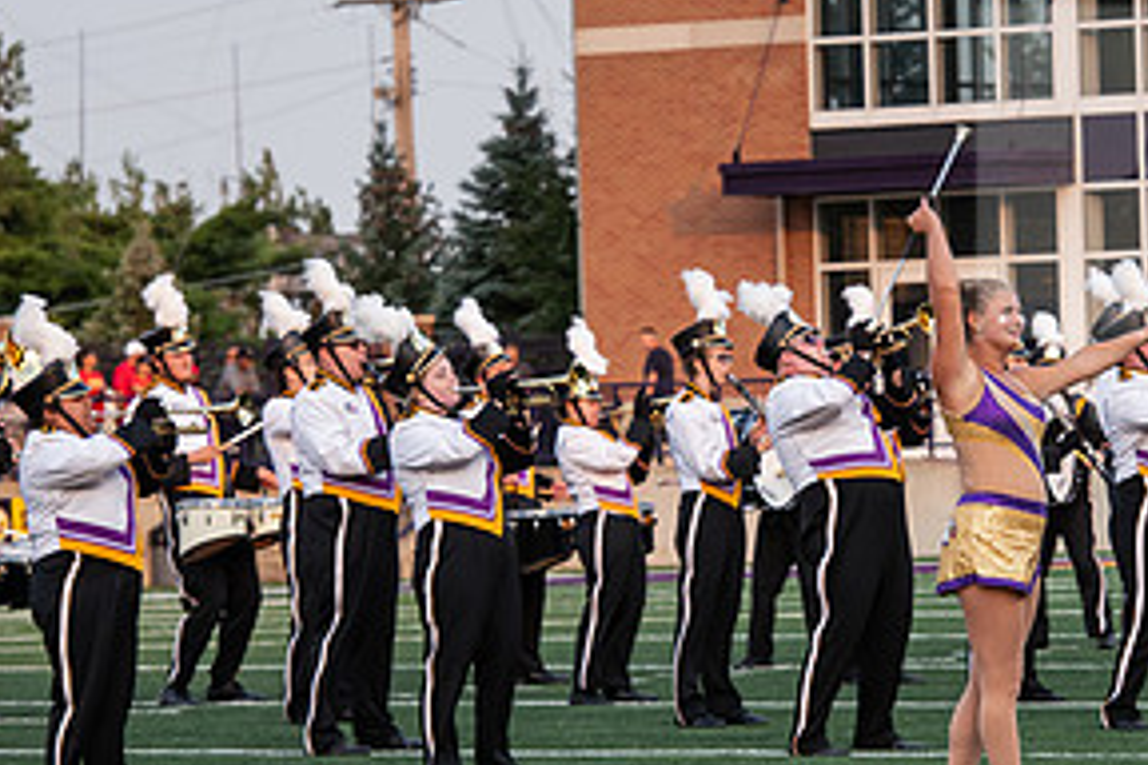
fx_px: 8673
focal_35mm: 272
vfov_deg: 5.1
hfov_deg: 7.6
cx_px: 857
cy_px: 488
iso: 640
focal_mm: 135
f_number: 6.3
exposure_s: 1/400
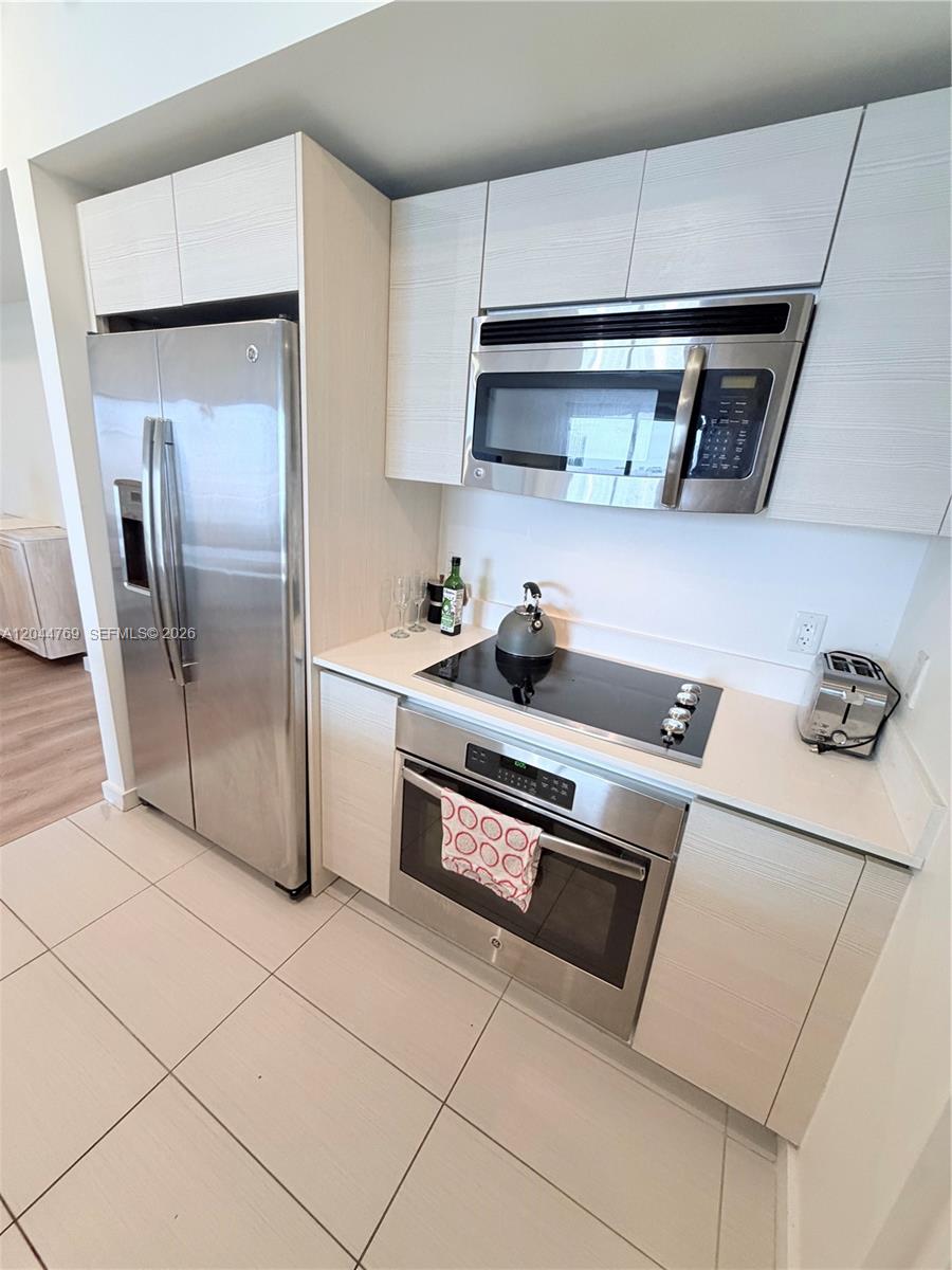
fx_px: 513
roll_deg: -4.7
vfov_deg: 102.1
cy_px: 635
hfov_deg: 85.7
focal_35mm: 14
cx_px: 476
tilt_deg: -17.5
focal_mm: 2.22
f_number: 2.2
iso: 320
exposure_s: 1/60
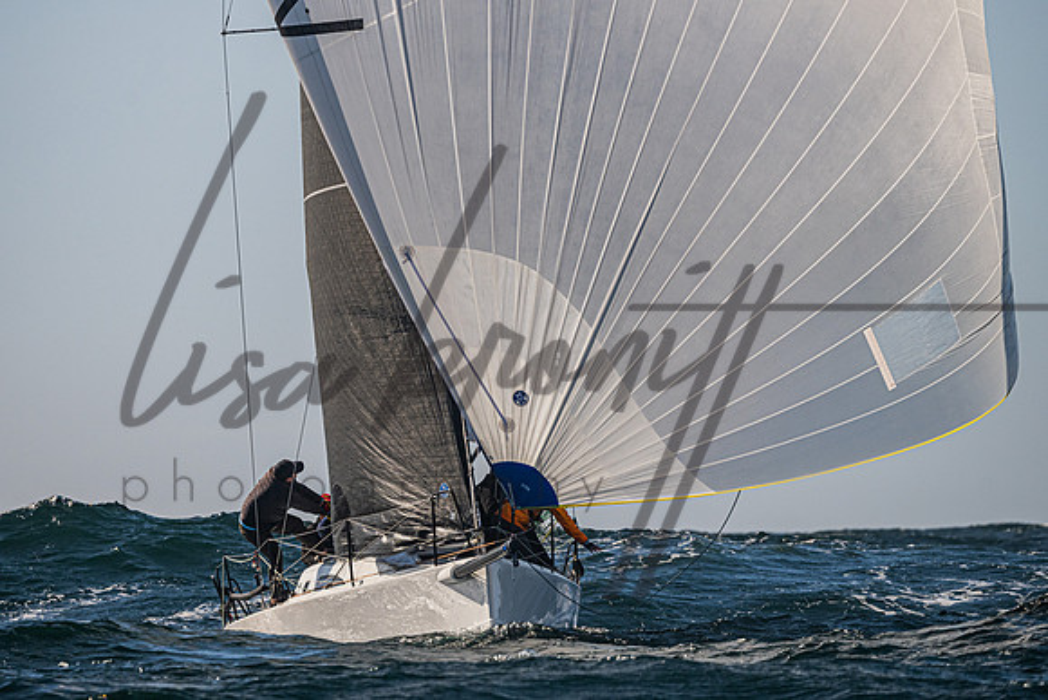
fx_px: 11549
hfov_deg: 5.2
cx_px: 490
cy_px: 239
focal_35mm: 397
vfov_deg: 3.5
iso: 320
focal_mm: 290
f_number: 6.3
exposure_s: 1/5000
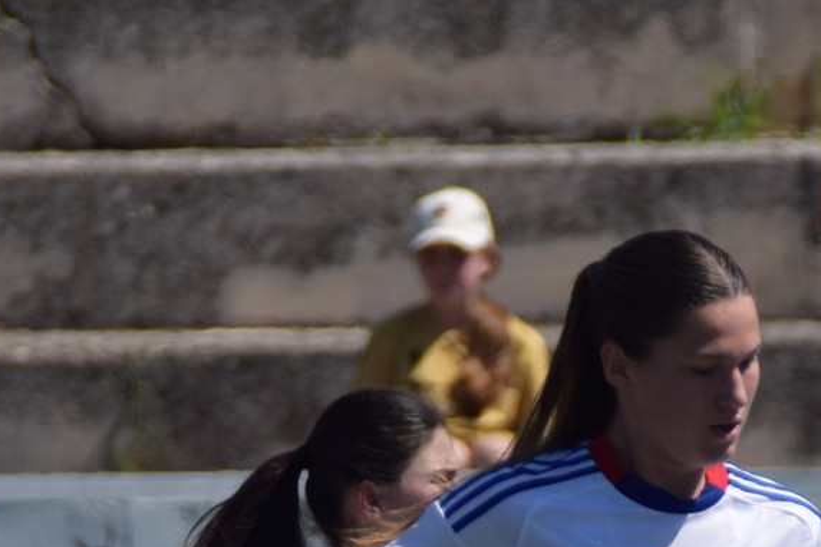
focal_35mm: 1574
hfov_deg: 1.3
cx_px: 672
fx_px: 35883
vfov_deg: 0.9
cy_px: 930
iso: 200
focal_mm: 250
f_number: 5.6
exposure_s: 1/2000
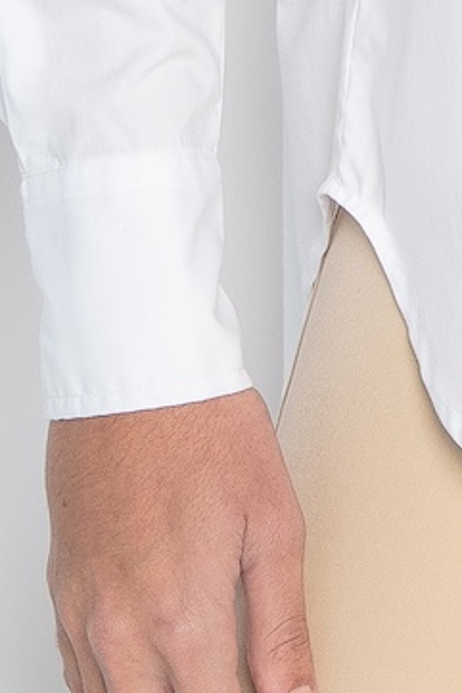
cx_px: 907
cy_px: -622
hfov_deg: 4.9
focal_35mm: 274
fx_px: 5279
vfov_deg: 7.3
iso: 200
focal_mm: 44
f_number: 5
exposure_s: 1/125
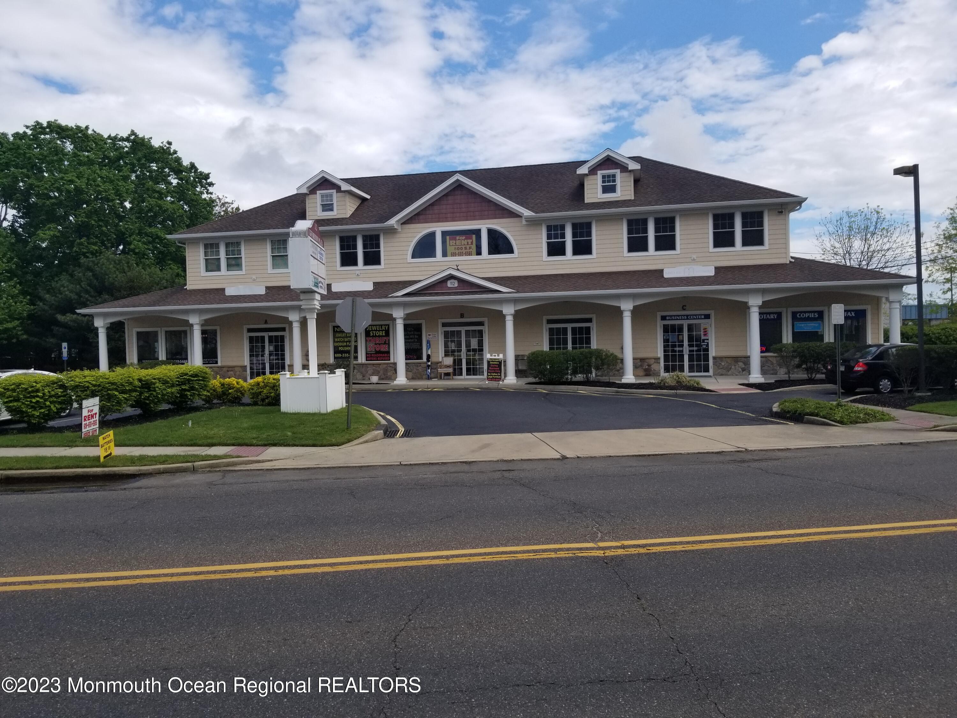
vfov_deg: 53.1
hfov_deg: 67.3
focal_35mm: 26
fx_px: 719
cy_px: 359
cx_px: 478
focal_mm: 4.25
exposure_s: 1/2312
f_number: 1.7
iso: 50
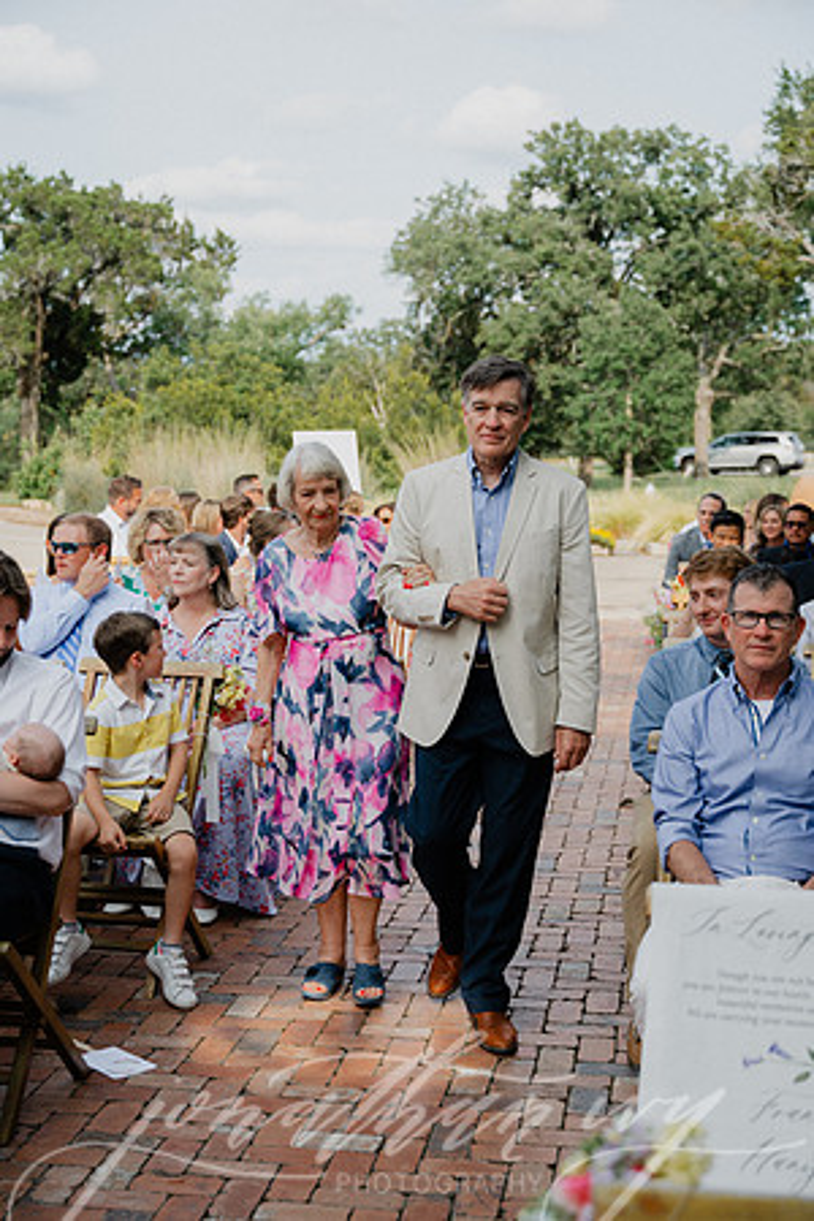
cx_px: 407
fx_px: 1764
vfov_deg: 38.2
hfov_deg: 26.0
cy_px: 610
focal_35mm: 52
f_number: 3.5
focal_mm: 52
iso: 64
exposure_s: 1/640
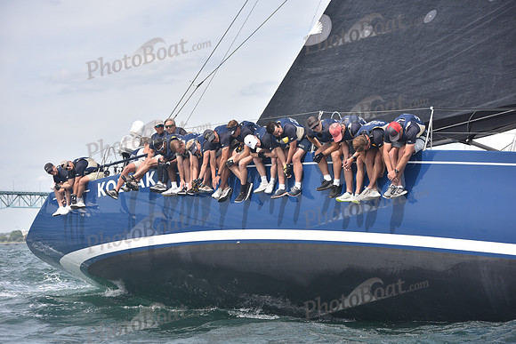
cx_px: 258
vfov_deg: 13.4
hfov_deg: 20.0
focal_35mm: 102
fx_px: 1462
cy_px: 172
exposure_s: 1/800
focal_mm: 102
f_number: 4.5
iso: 320
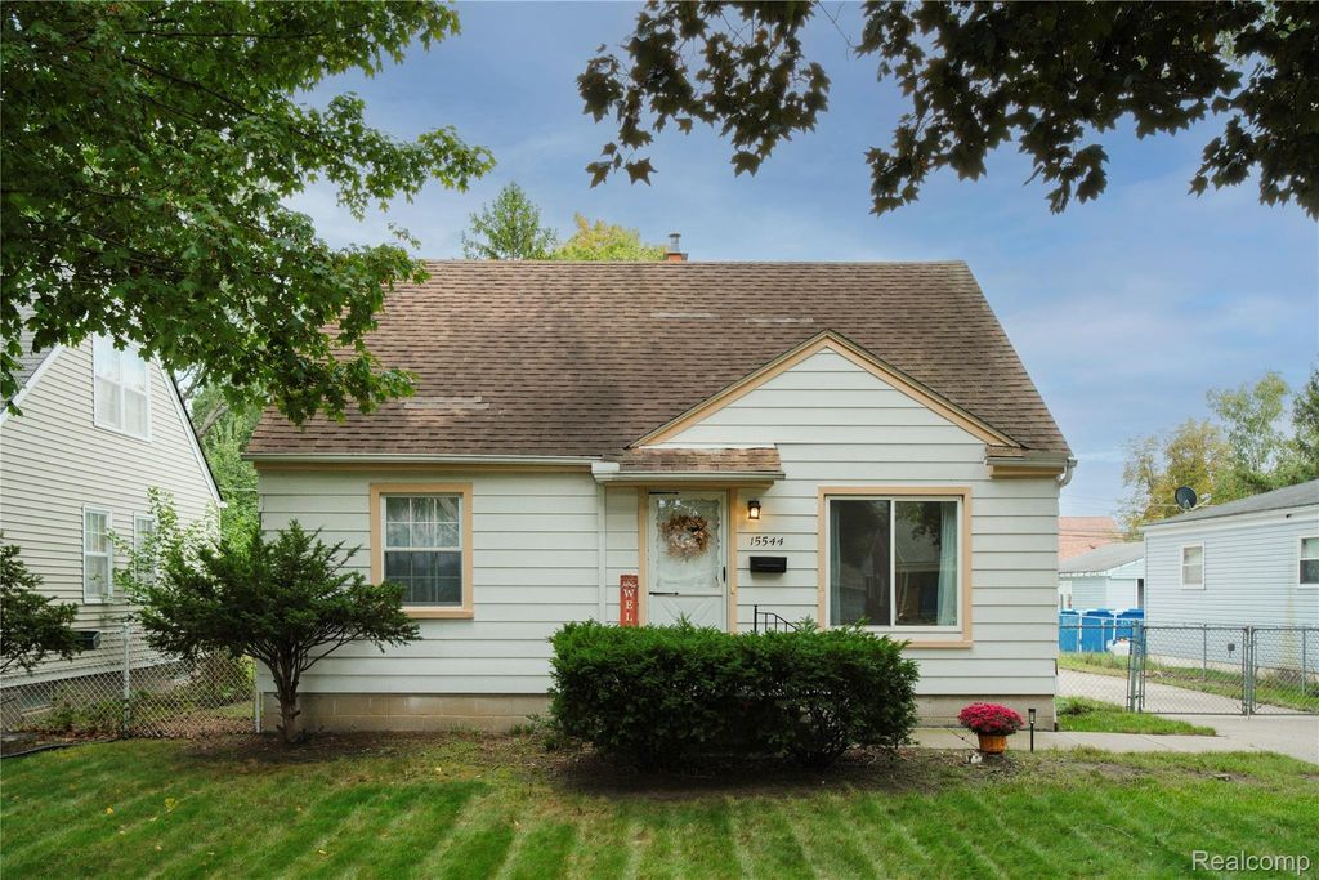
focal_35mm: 27
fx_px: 989
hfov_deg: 67.4
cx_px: 660
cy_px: 440
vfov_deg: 47.9
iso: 640
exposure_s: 1/250
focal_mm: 18
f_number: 7.1
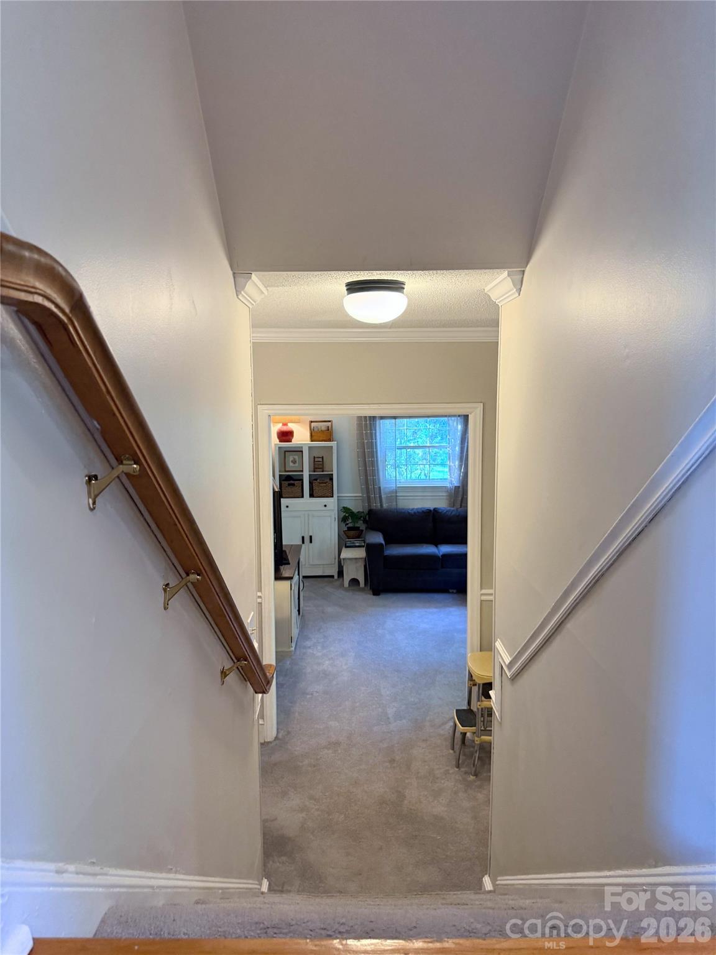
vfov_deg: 71.6
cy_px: 478
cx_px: 358
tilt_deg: -7.7
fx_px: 662
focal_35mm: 24
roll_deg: -1.2
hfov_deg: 56.8
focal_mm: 6.76
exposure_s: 1/60
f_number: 1.78
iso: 250
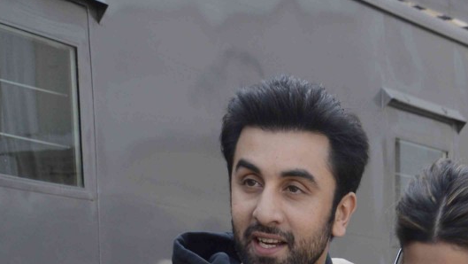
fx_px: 1552
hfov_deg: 16.9
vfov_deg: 8.7
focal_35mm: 125
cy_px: 661
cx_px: 421
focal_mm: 28
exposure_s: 1/160
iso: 400
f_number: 9
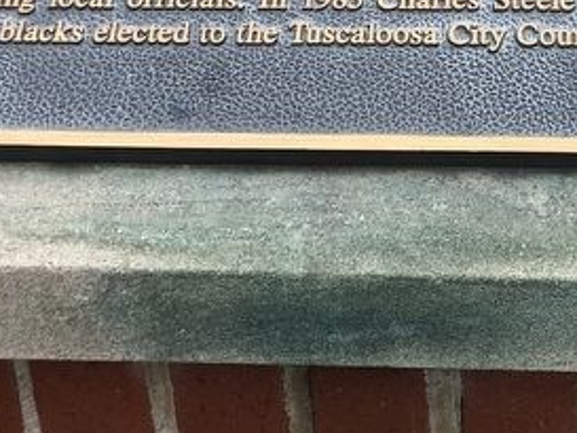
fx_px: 1367
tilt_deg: -21.6
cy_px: -171
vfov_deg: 16.7
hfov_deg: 23.5
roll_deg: +2.3
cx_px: 461
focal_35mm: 82
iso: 20
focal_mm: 4
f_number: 1.8
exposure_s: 1/430
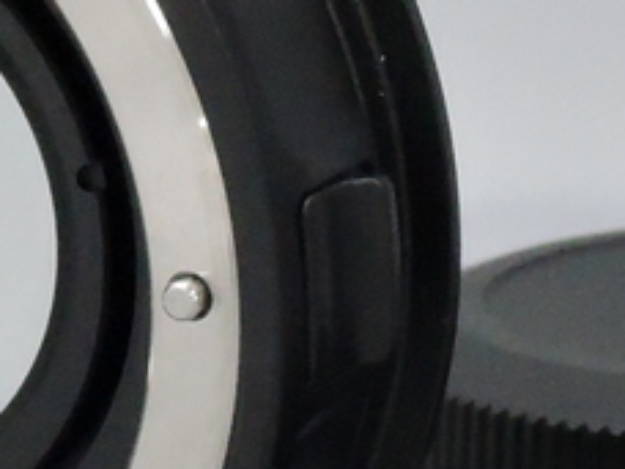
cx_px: 197
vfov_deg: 8.1
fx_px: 3322
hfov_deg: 10.7
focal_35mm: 184
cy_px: 313
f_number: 5.6
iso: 1600
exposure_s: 1/125
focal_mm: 7.5
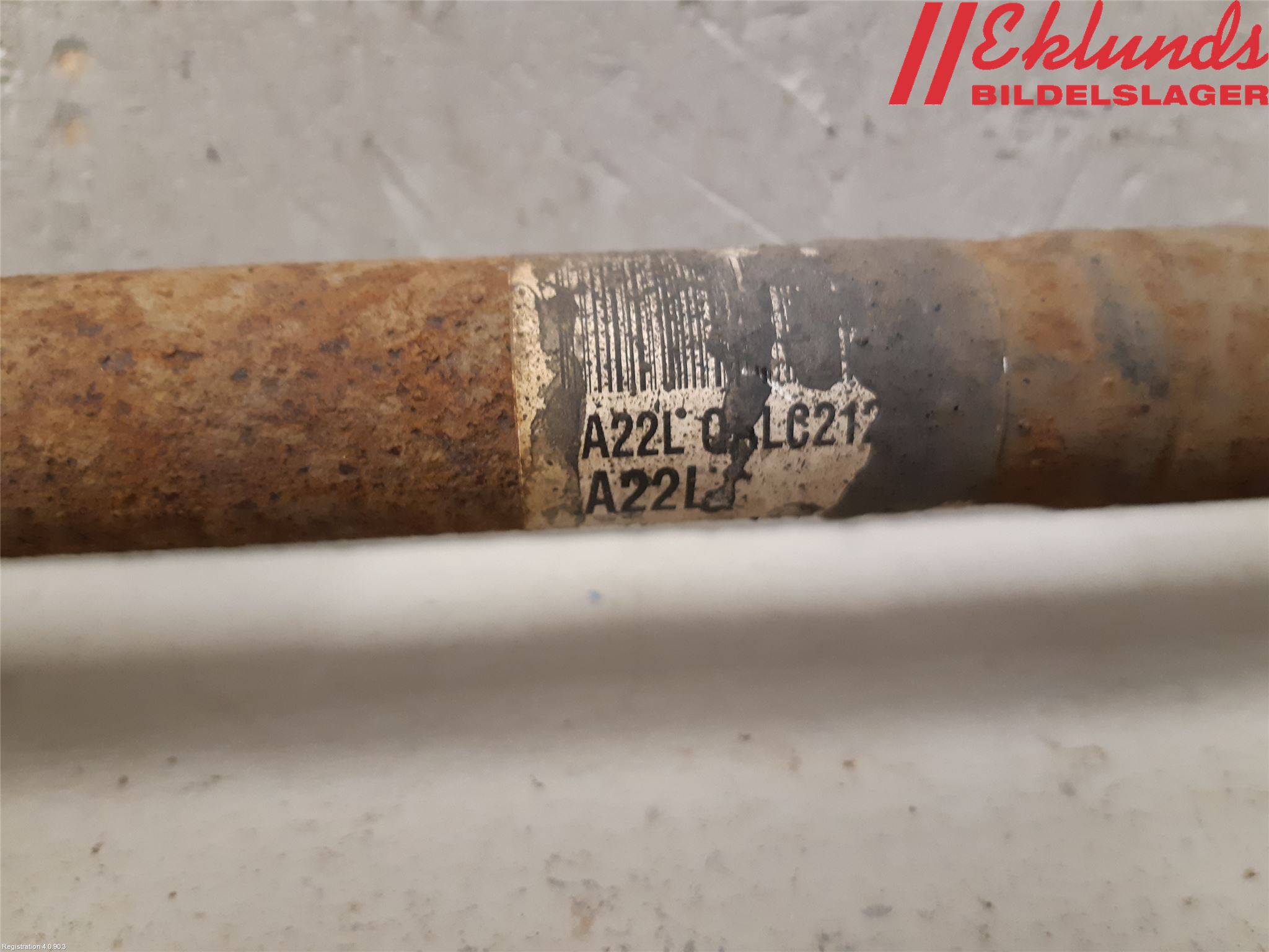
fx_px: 953
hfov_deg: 67.3
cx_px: 634
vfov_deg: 53.1
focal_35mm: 26
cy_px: 476
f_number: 1.7
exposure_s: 1/33
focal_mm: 3.93
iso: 200
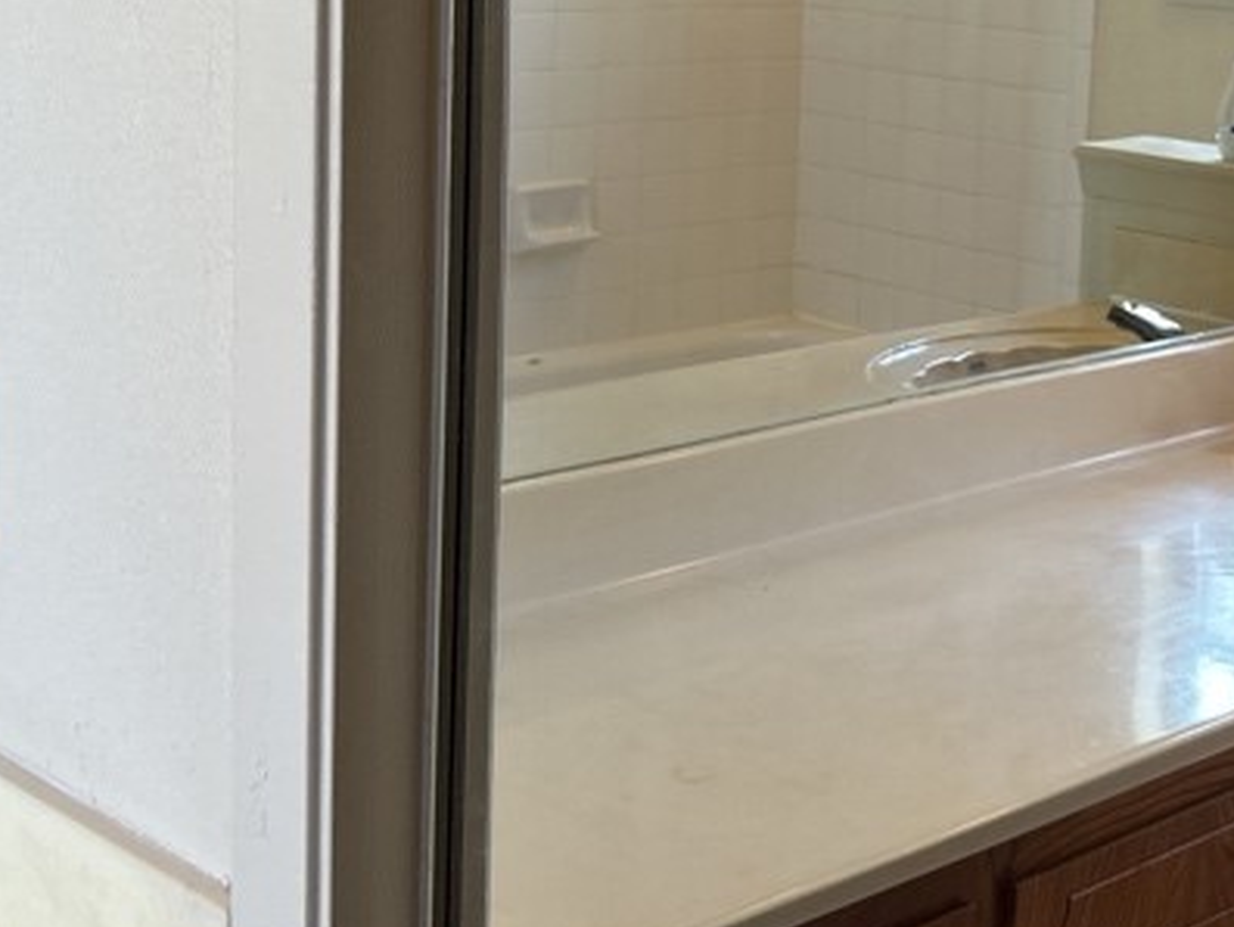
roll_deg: -1.3
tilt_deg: -7.9
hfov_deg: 28.4
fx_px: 2389
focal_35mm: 67
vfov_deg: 21.6
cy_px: 174
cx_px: 967
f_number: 1.5
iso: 100
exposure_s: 1/120
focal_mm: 5.7
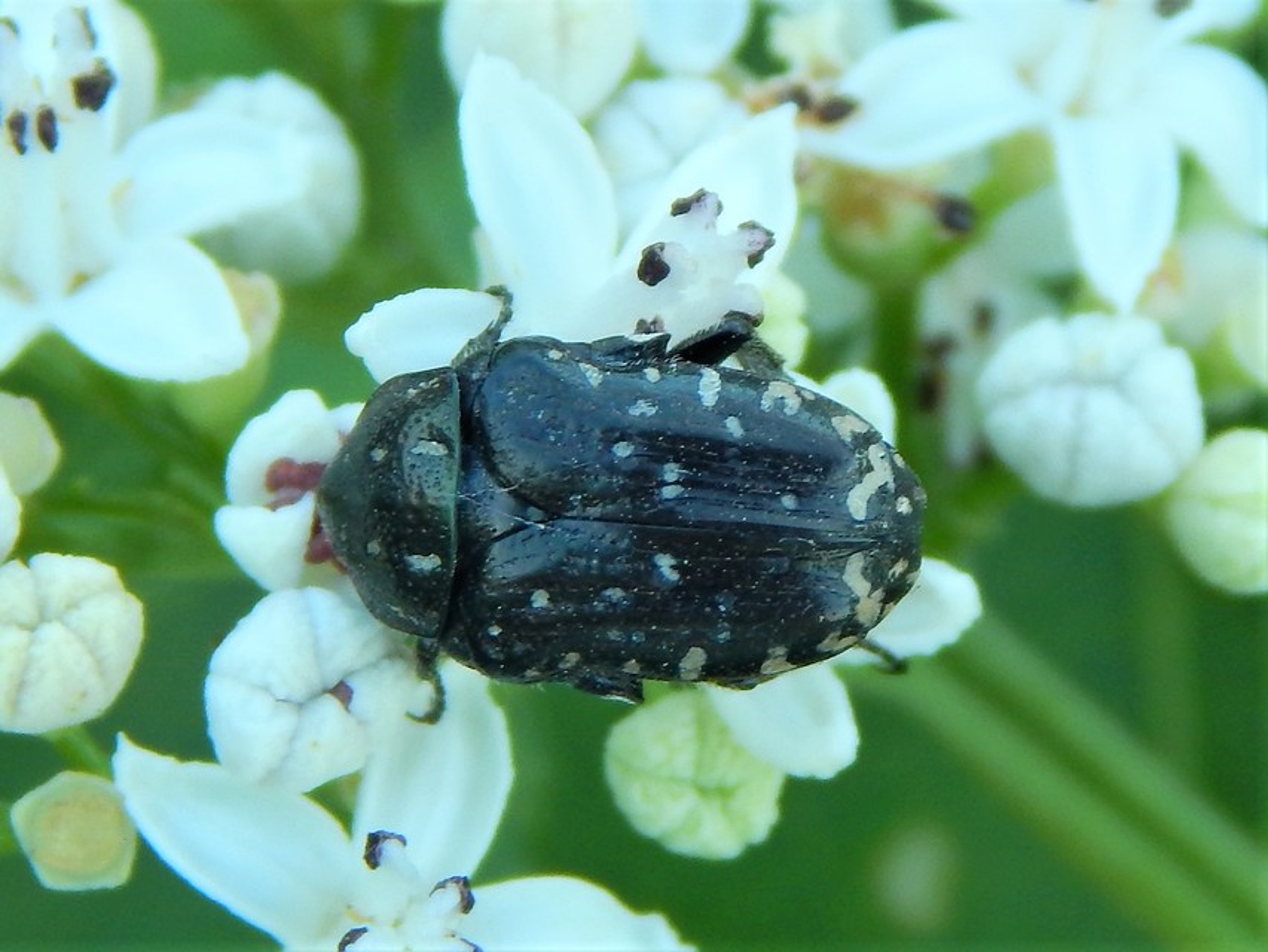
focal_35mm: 131
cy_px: 476
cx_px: 634
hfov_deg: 15.1
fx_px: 4799
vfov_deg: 11.3
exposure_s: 1/100
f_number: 4.8
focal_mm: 23.4
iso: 125
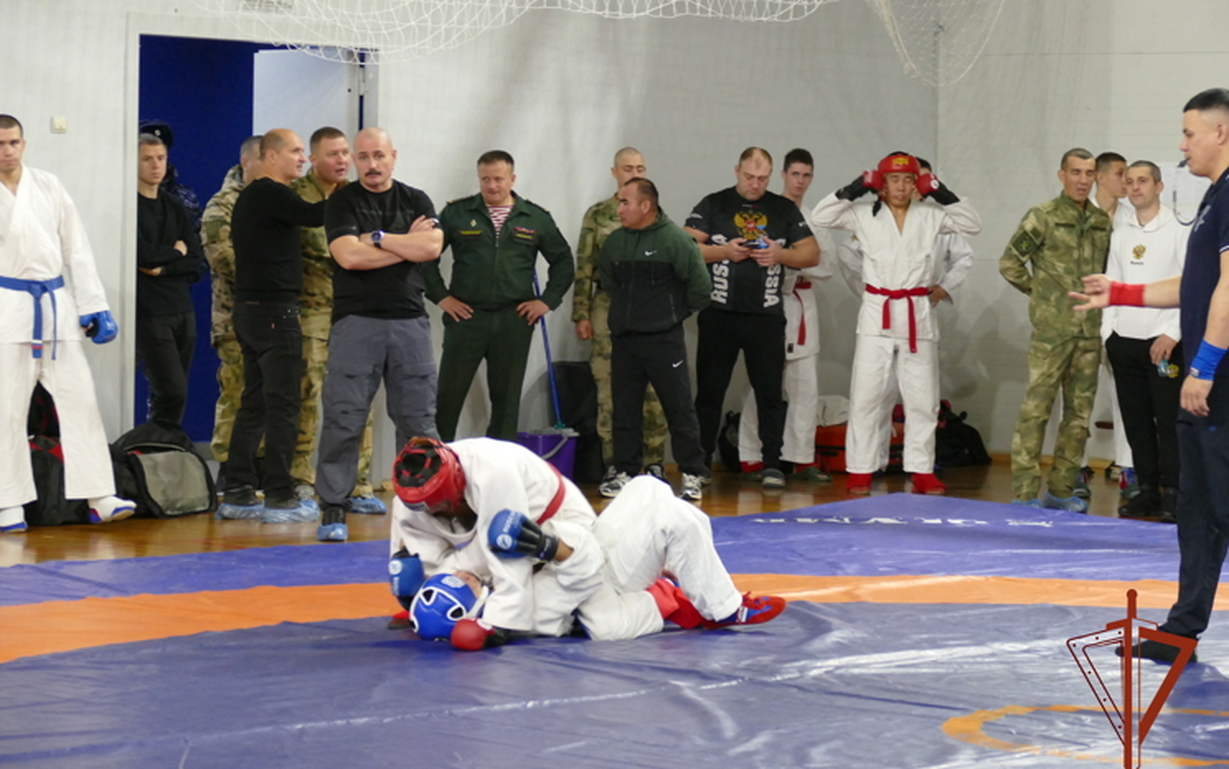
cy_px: 371
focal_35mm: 121
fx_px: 4054
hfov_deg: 17.2
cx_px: 615
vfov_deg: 10.8
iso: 1600
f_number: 3.9
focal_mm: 43.05
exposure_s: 1/50
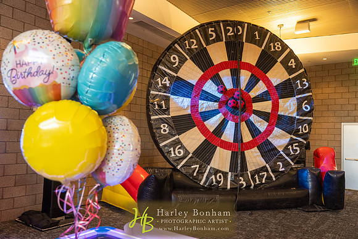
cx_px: 179
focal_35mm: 29
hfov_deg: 63.6
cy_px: 120
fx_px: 288
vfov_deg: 45.0
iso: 800
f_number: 4
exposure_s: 1/80
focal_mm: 29
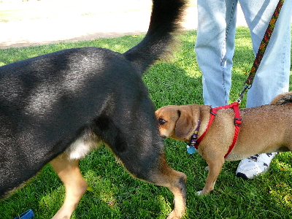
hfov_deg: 52.6
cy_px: 110
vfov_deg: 40.7
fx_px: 295
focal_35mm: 35
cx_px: 146
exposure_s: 1/200
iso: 100
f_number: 2.8
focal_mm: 5.2
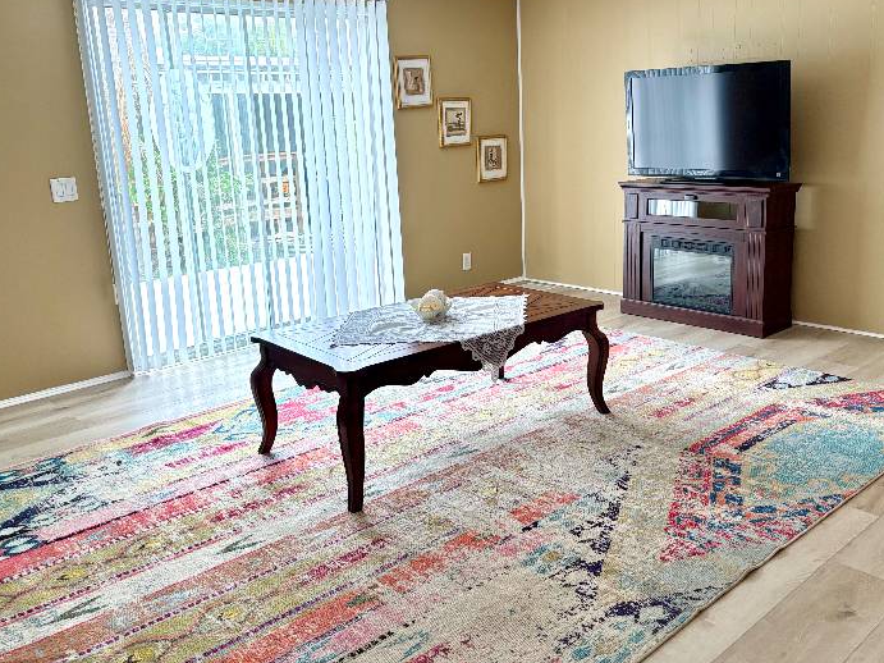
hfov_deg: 56.8
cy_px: 292
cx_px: 471
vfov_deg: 44.1
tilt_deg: -13.0
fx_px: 817
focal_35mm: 32
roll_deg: +2.9
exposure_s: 1/204
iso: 125
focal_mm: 5.96
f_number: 1.6
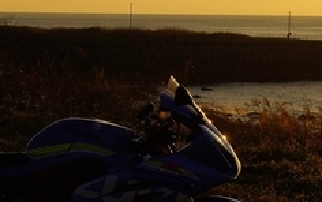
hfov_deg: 15.9
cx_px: 214
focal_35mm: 131
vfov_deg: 10.0
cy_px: 59
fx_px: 1151
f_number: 8
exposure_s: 1/800
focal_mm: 38
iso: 100
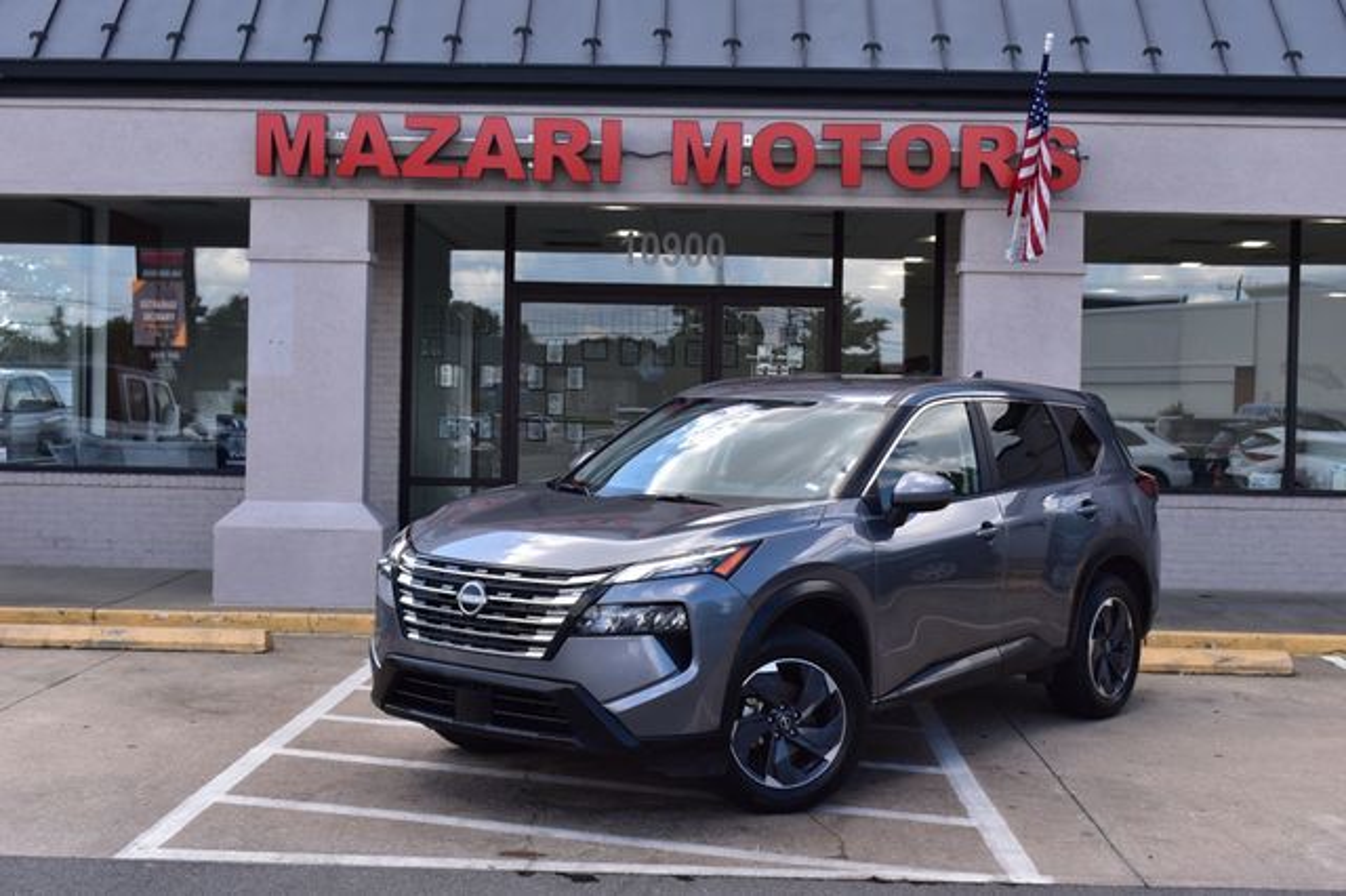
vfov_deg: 26.5
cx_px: 673
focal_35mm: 51
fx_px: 1906
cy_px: 448
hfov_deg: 38.9
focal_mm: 34
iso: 400
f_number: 10
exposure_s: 1/200
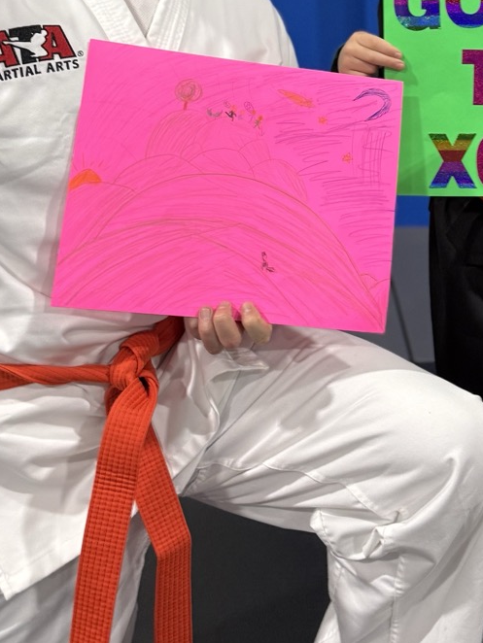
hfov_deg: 25.2
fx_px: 1078
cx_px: 307
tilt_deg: -9.8
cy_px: 58
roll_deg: +0.8
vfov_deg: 31.6
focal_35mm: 58
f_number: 1.78
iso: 200
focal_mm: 6.76
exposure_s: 1/60
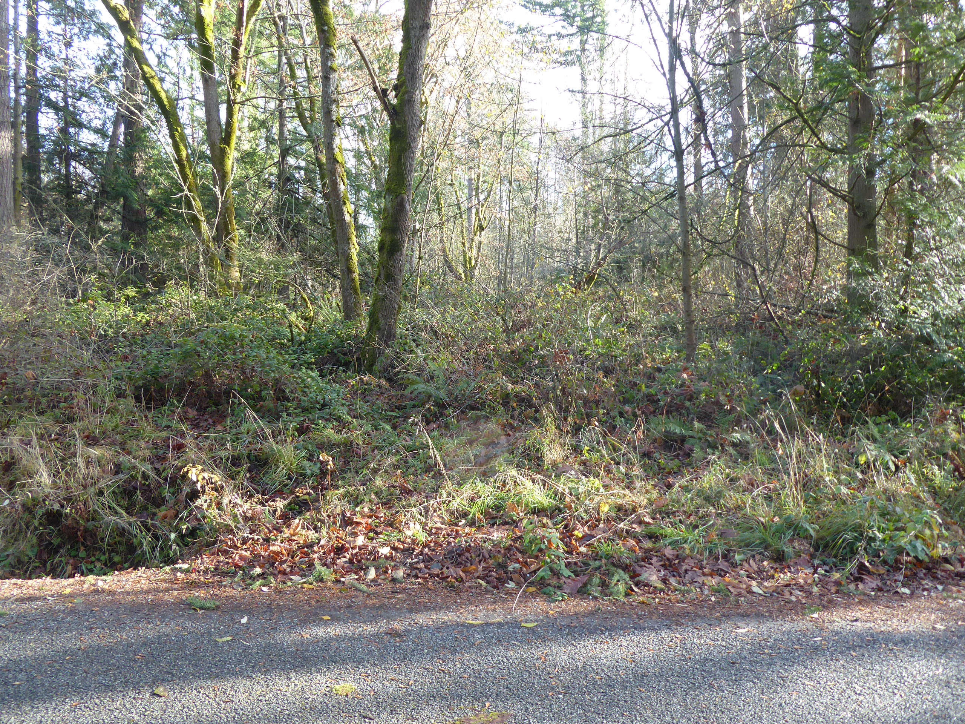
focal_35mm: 25
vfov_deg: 54.9
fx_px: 697
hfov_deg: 69.4
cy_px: 362
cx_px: 482
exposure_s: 1/60
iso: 125
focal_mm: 4.3
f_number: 3.3
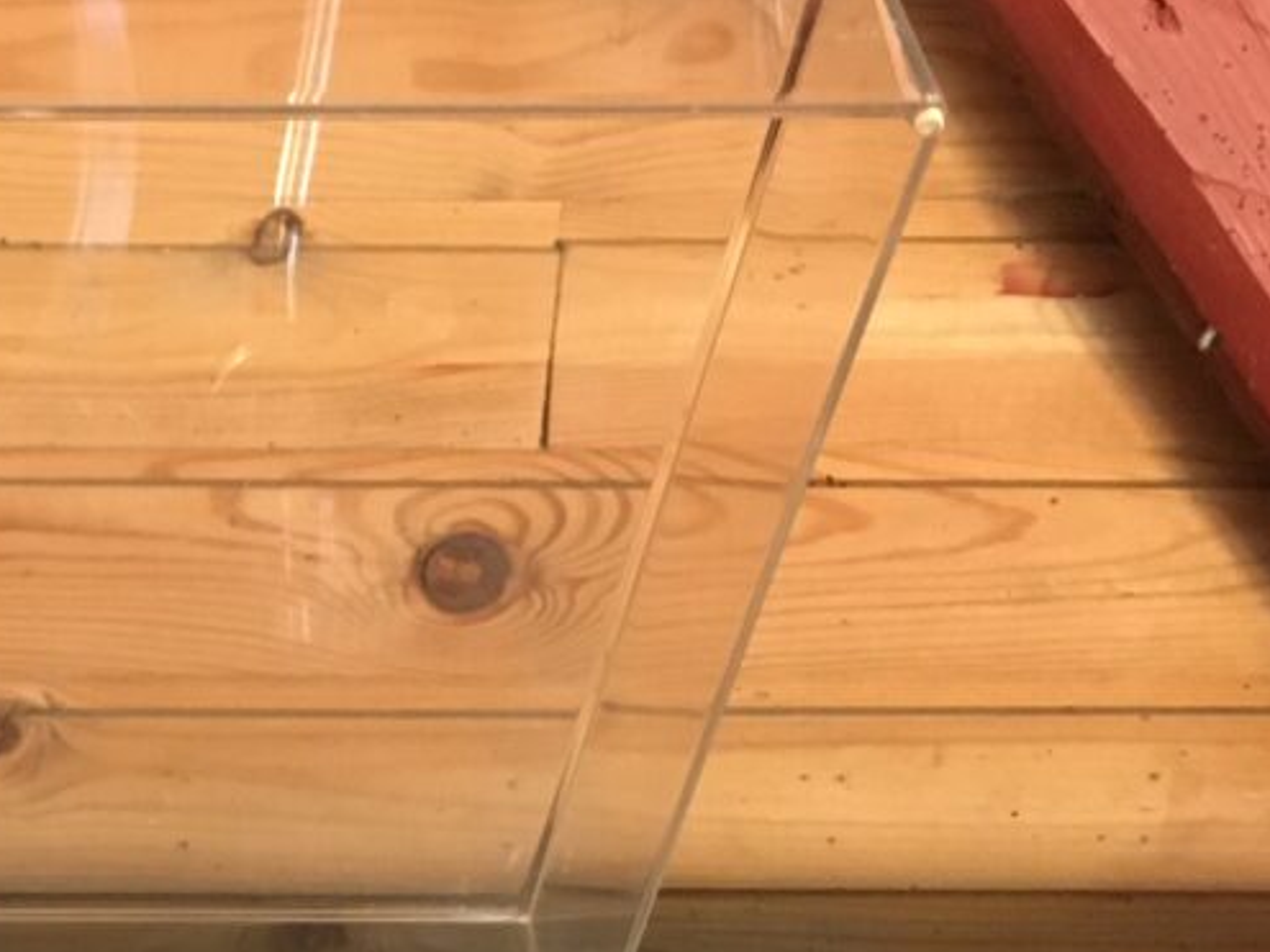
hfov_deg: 20.4
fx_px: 3301
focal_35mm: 90
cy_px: 1016
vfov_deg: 16.0
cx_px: -241
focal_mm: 4.15
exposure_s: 1/25
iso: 200
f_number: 2.2
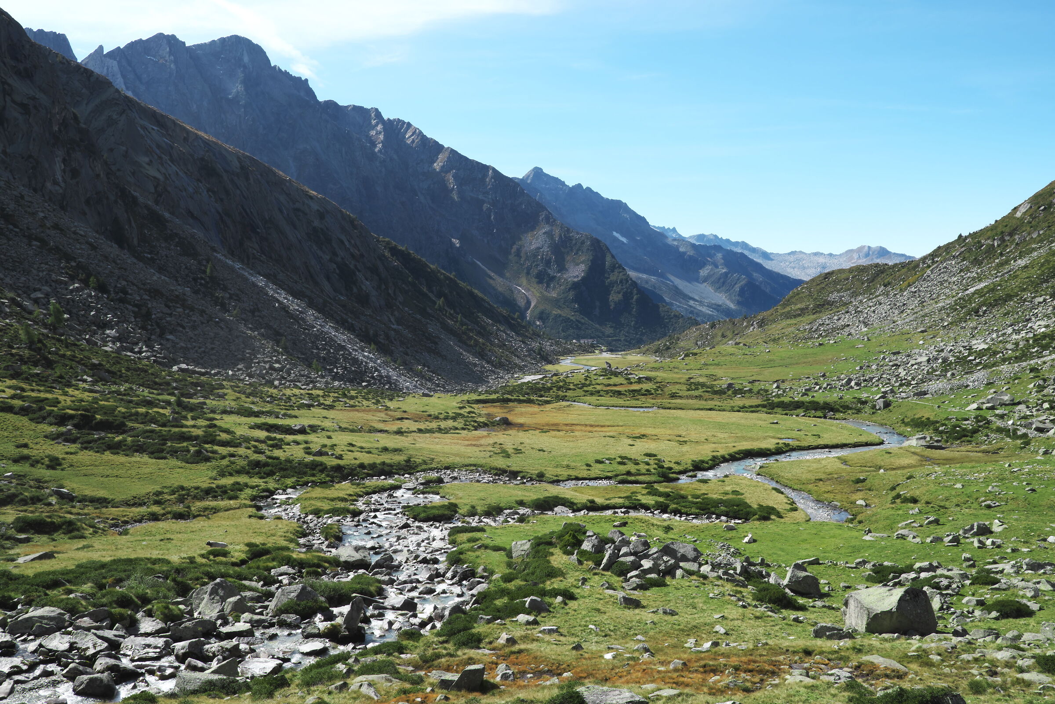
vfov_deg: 37.9
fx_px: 1026
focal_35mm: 35
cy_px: 352
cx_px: 528
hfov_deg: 54.4
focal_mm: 23
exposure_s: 1/125
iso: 200
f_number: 11
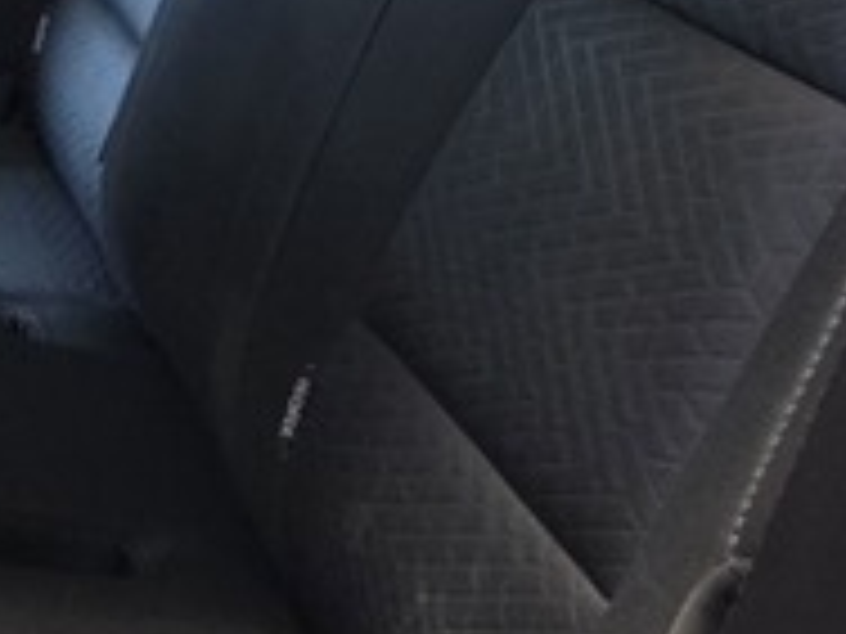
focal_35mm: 125
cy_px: -67
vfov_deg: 11.7
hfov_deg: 14.5
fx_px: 3055
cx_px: -504
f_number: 1.7
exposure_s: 1/100
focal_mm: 6.25
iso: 400
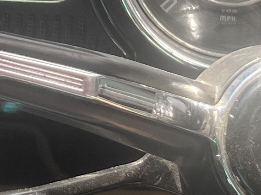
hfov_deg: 10.2
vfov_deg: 7.9
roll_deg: +1.3
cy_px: -94
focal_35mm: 184
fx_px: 1387
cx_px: -180
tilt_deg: -13.7
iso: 50
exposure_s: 1/463
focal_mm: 5.1
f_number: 1.6
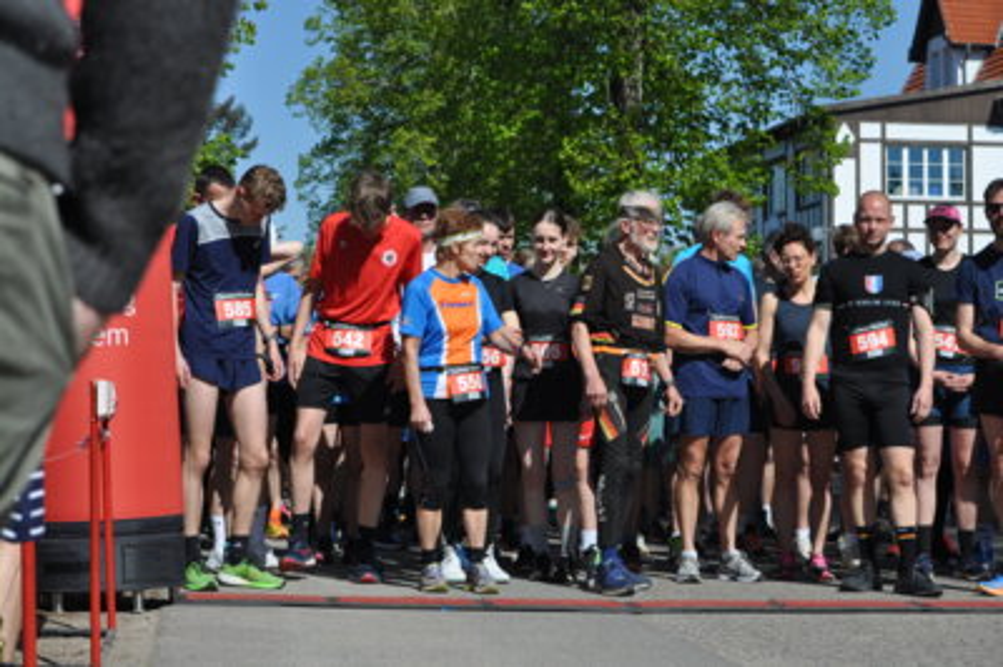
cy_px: 334
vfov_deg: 16.5
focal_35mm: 82
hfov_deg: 24.6
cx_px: 502
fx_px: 2297
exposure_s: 1/1600
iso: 400
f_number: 6.3
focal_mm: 55
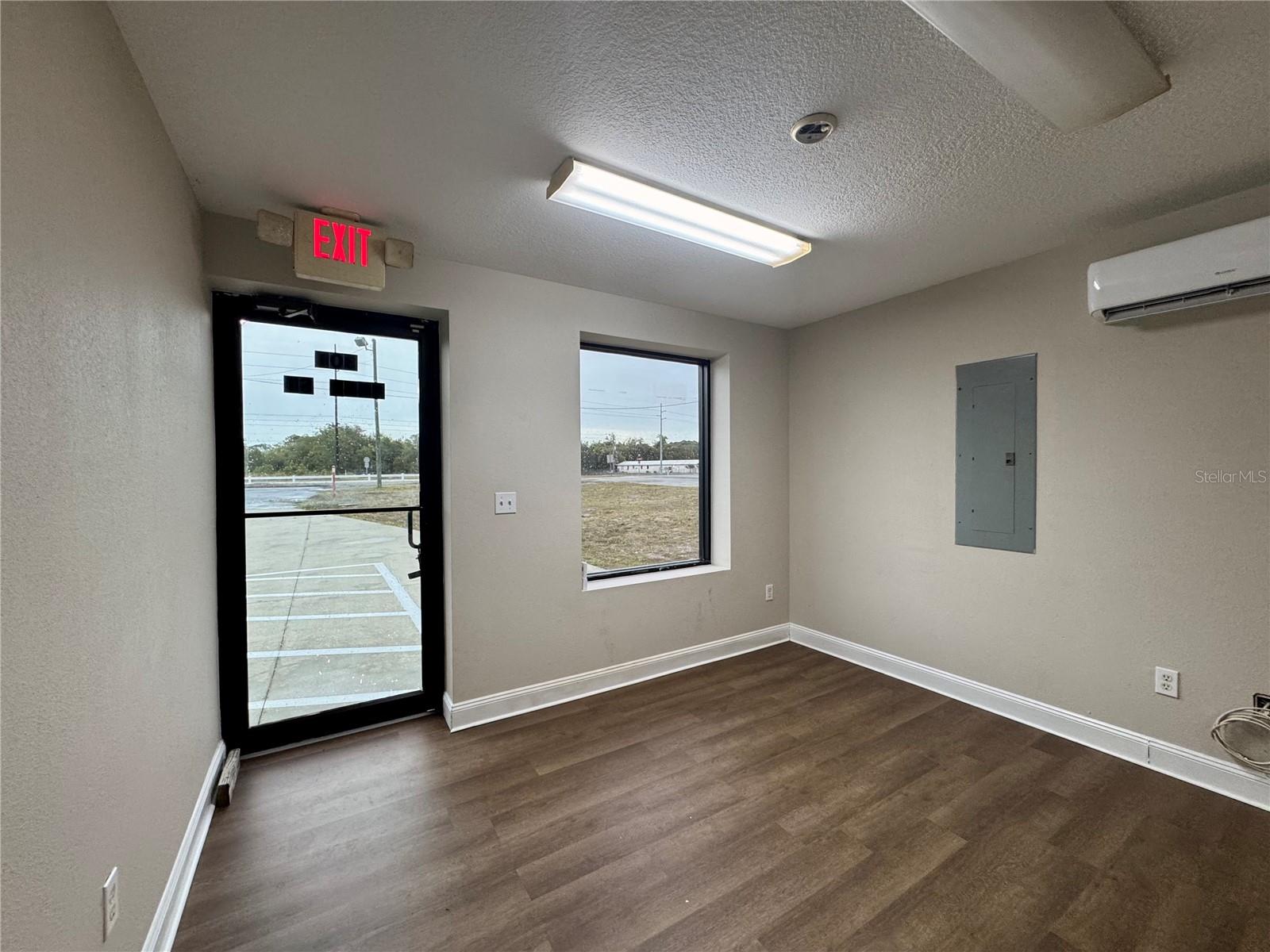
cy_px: 476
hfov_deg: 102.1
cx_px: 635
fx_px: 514
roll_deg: -0.2
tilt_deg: -1.4
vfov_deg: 85.7
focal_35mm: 14
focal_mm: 2.22
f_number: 2.2
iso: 200
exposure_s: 1/60
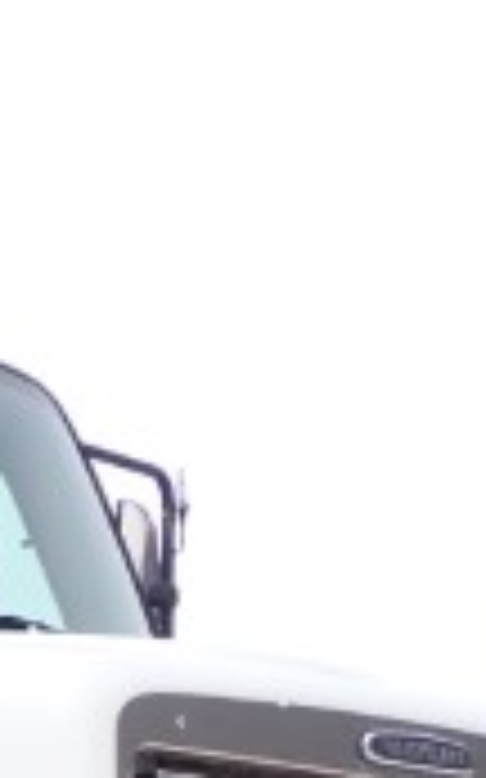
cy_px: 962
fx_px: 3669
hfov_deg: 7.2
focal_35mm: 173
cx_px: -598
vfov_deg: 11.8
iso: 100
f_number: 4
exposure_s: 1/640
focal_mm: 7.84
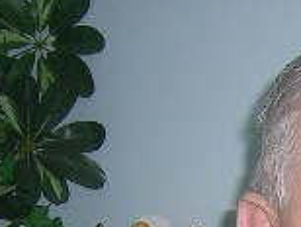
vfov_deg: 9.6
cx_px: 455
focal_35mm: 145
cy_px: 450
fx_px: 1263
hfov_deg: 12.9
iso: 50
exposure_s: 1/60.1
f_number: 2.8
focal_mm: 5.4
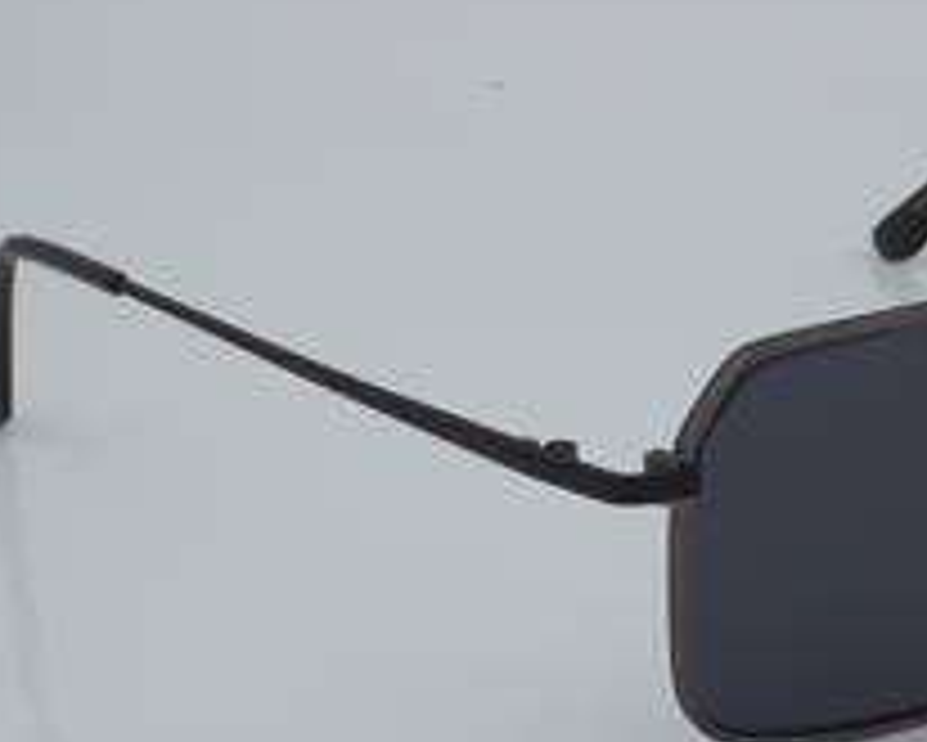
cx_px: 828
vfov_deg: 12.6
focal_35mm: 123
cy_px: 423
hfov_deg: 15.5
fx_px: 3374
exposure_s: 1/4
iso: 100
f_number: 32
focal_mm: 45
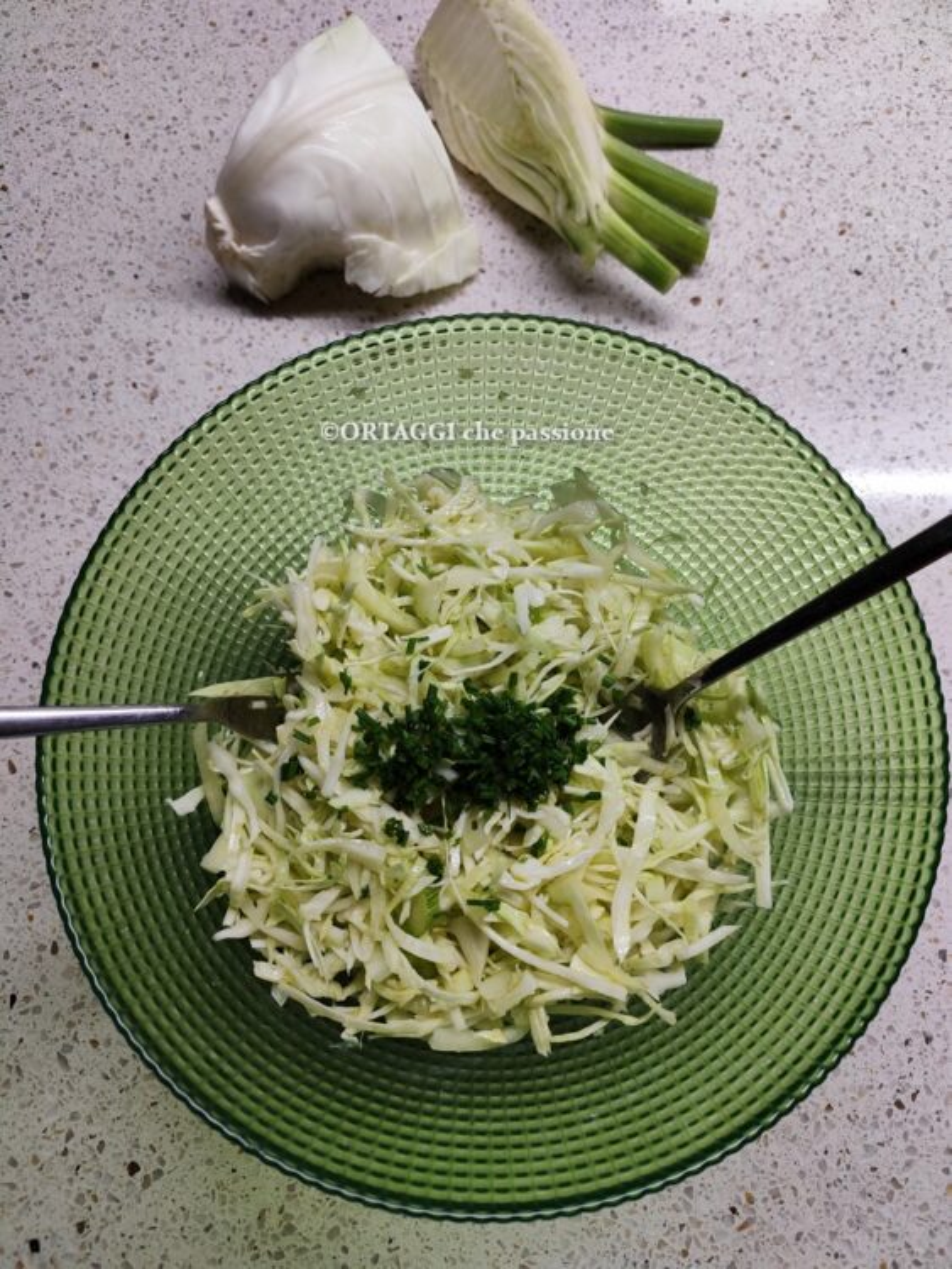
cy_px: 634
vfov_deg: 73.9
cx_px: 476
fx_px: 843
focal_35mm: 23
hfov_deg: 58.9
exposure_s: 1/100
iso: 400
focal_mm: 6.14
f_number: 1.65
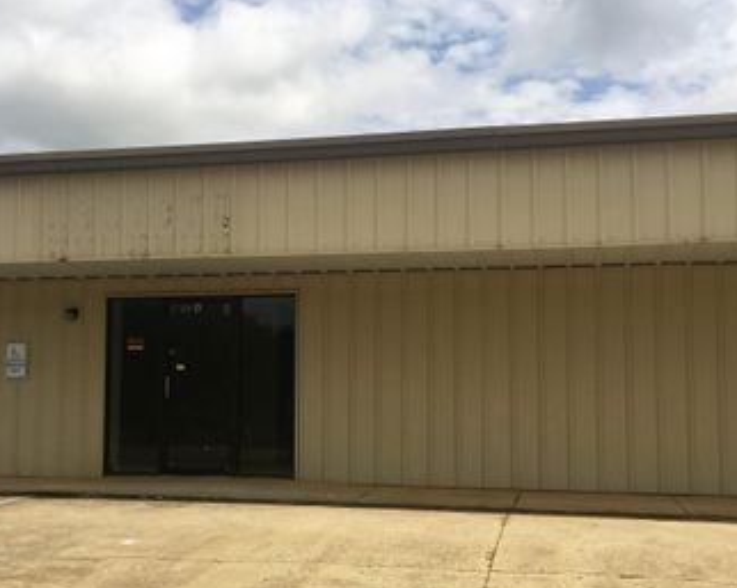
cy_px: 351
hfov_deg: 42.0
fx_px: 959
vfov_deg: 34.0
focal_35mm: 44
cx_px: 332
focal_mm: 4.15
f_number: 2.2
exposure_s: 1/3300
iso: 32
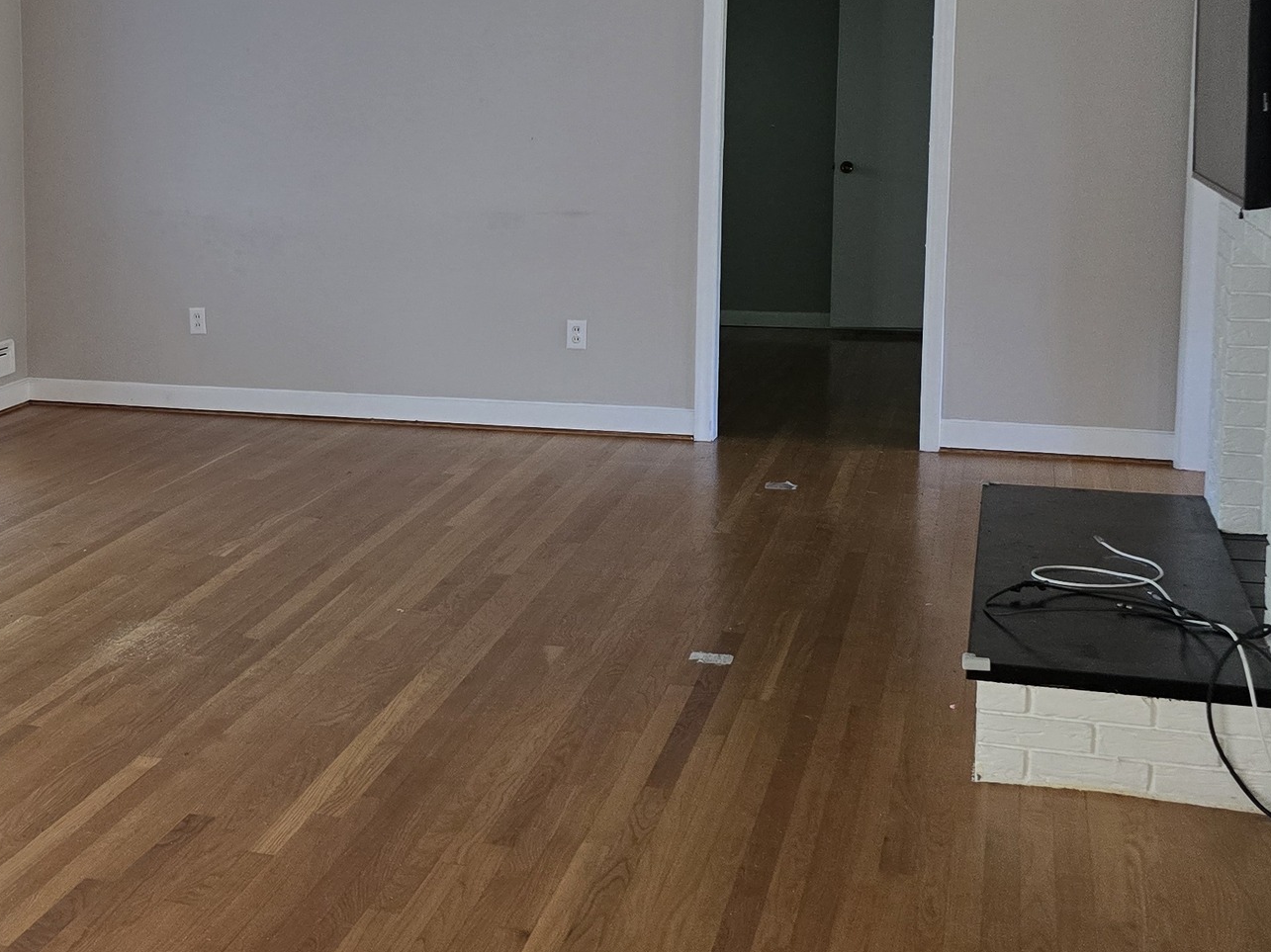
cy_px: 342
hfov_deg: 32.7
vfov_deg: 26.4
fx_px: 2019
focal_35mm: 55
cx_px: 64
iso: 320
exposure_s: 1/120
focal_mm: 6.3
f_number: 1.7
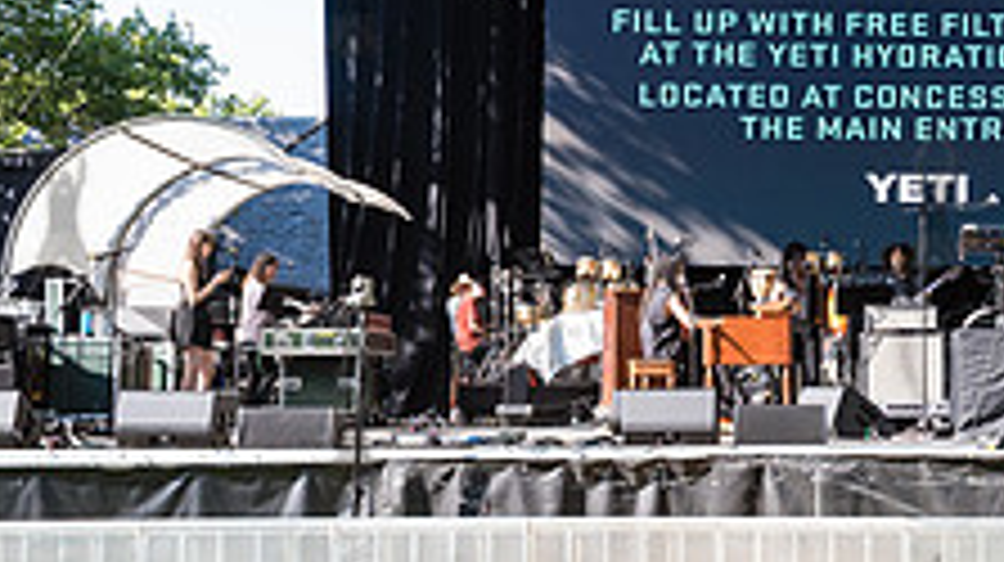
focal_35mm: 79
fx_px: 2101
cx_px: 932
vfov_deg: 15.2
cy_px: 196
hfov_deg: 25.9
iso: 1000
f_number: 8
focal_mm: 29
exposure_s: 1/320
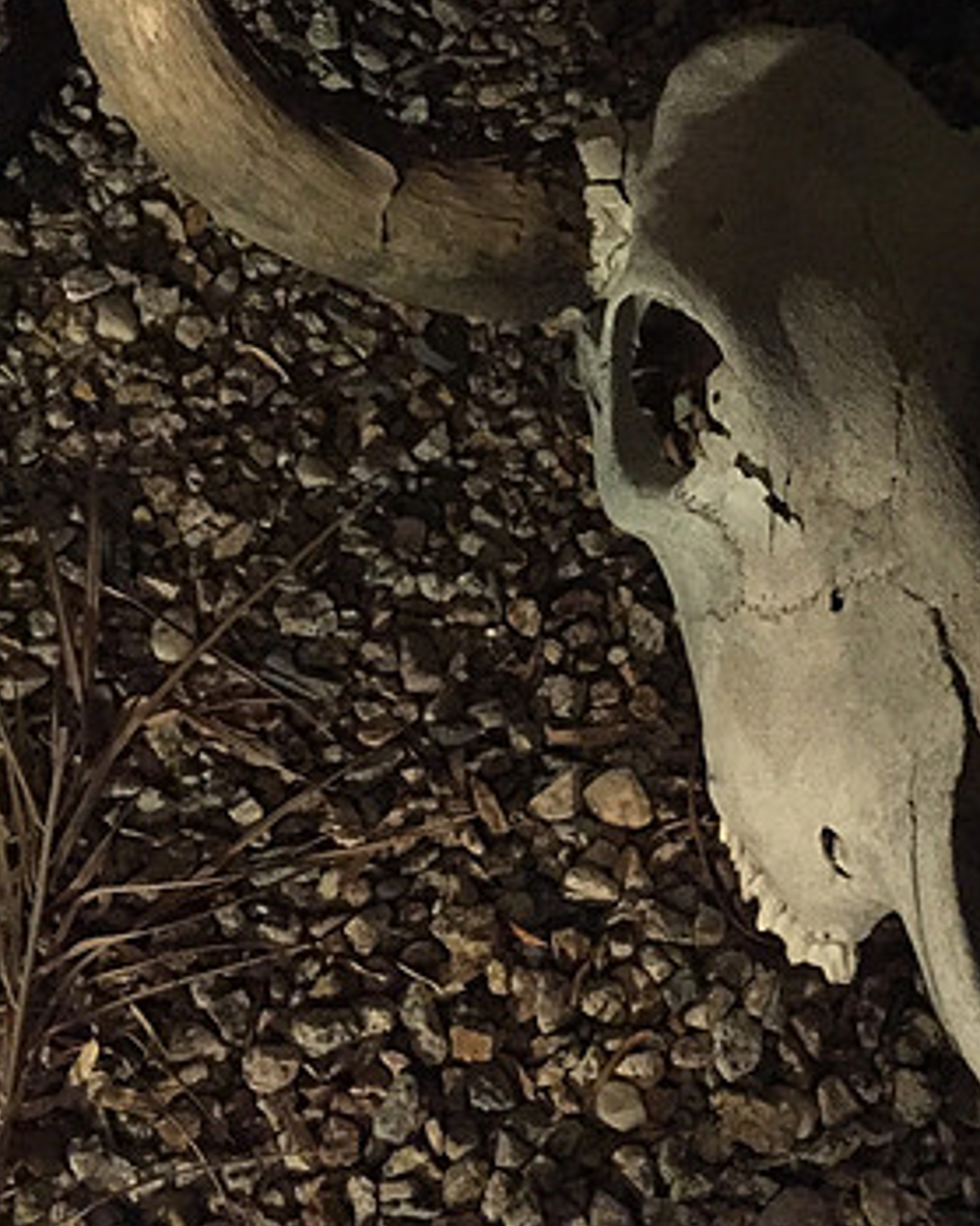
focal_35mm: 47
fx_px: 1705
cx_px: 739
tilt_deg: -48.7
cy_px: 492
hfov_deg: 31.5
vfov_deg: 39.4
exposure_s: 1/15
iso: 2000
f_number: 2.2
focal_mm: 4.15
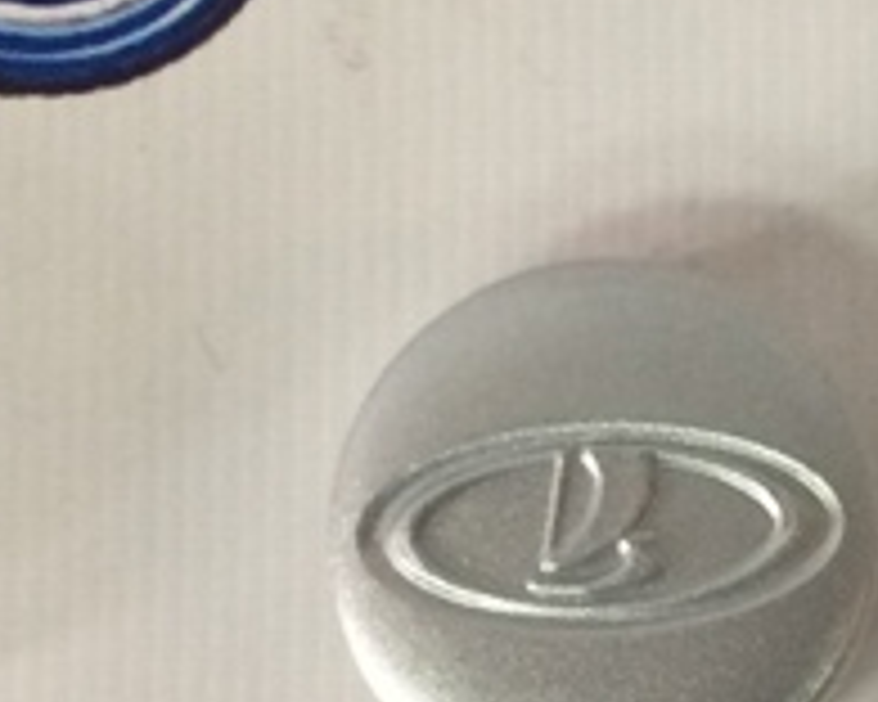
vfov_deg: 10.3
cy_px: 558
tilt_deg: -87.2
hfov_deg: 12.4
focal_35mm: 149
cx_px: 1247
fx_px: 3872
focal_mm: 4.15
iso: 80
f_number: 2.2
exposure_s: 1/33
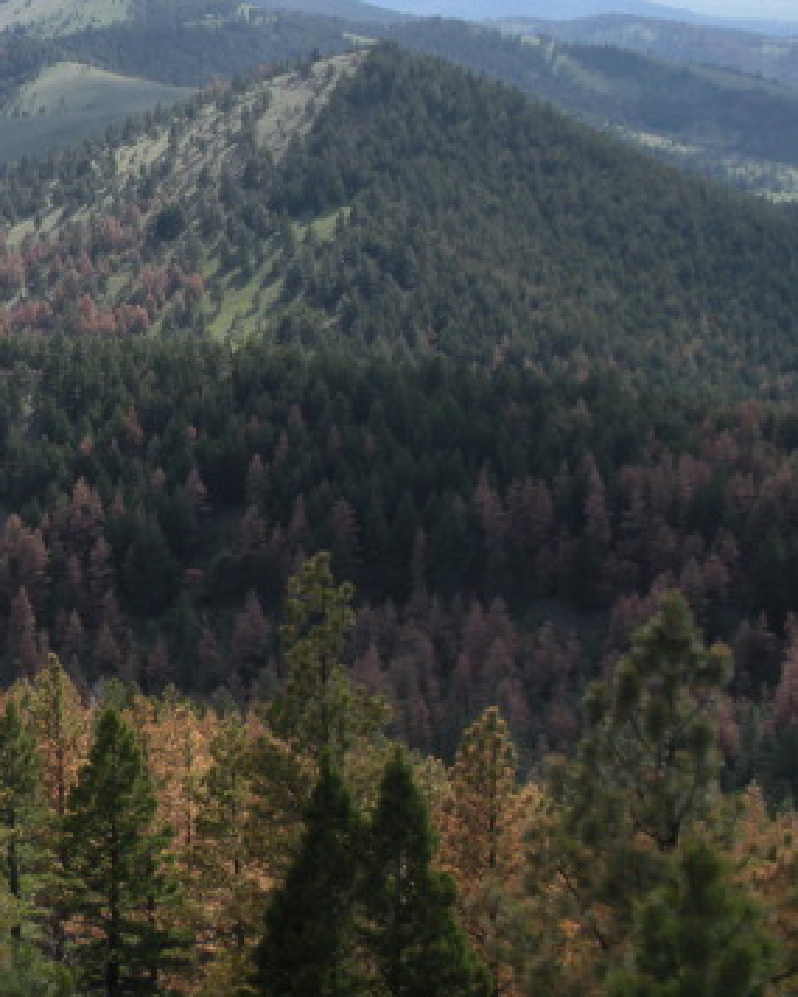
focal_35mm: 79
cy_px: 372
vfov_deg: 24.1
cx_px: -249
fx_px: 2331
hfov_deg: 18.1
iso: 64
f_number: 3.5
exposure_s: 1/430
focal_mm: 6.3
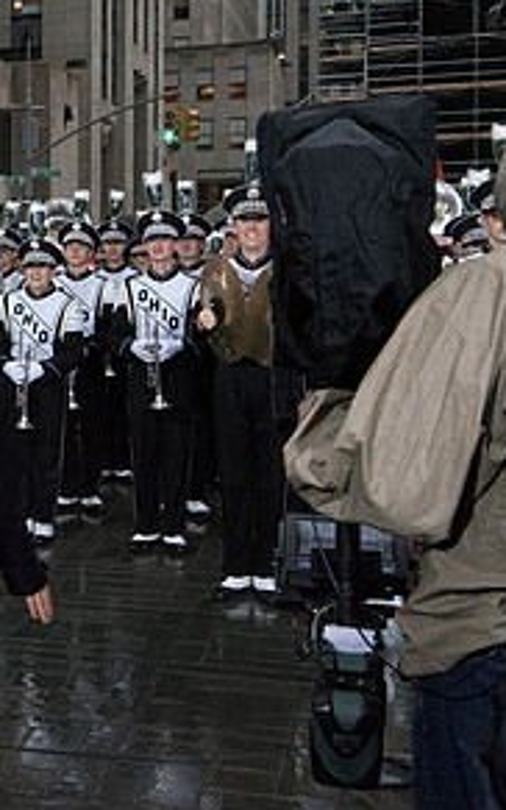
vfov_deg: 32.4
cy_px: 330
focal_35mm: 63
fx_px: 1389
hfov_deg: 18.4
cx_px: -239
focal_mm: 31
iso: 10000
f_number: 11
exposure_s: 1/500
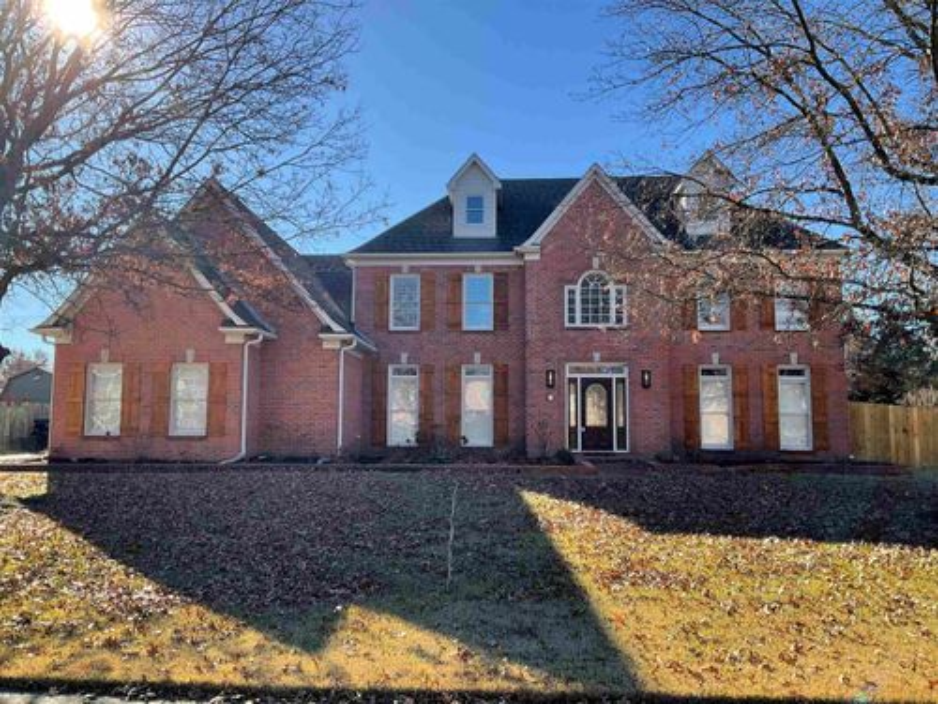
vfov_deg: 48.2
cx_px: 469
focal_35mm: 29
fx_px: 786
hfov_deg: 61.7
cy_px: 352
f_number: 1.8
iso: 25
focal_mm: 3
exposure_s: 1/997
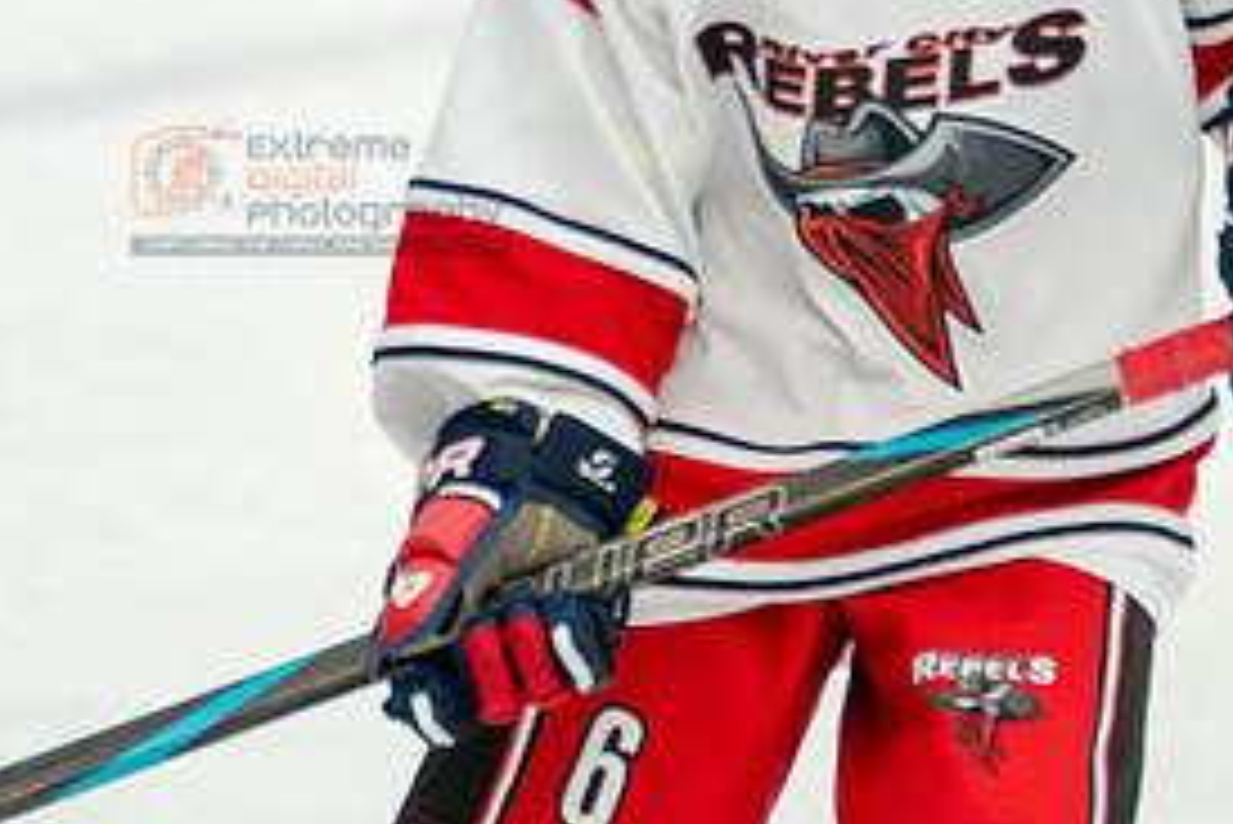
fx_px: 24466
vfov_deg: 1.9
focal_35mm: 714
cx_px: 458
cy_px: 203
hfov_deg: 2.9
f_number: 3.2
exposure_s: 1/2500
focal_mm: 247
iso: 1600
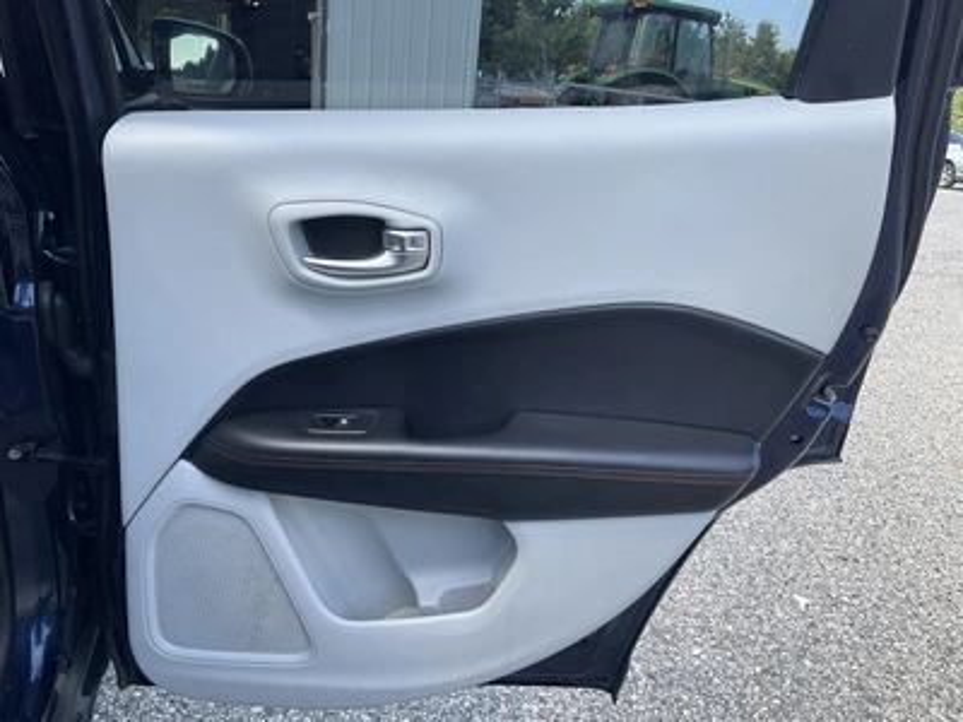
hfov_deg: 61.7
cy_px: 361
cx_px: 482
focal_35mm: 29
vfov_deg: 48.2
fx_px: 807
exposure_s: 1/309
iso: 25
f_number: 1.8
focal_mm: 3
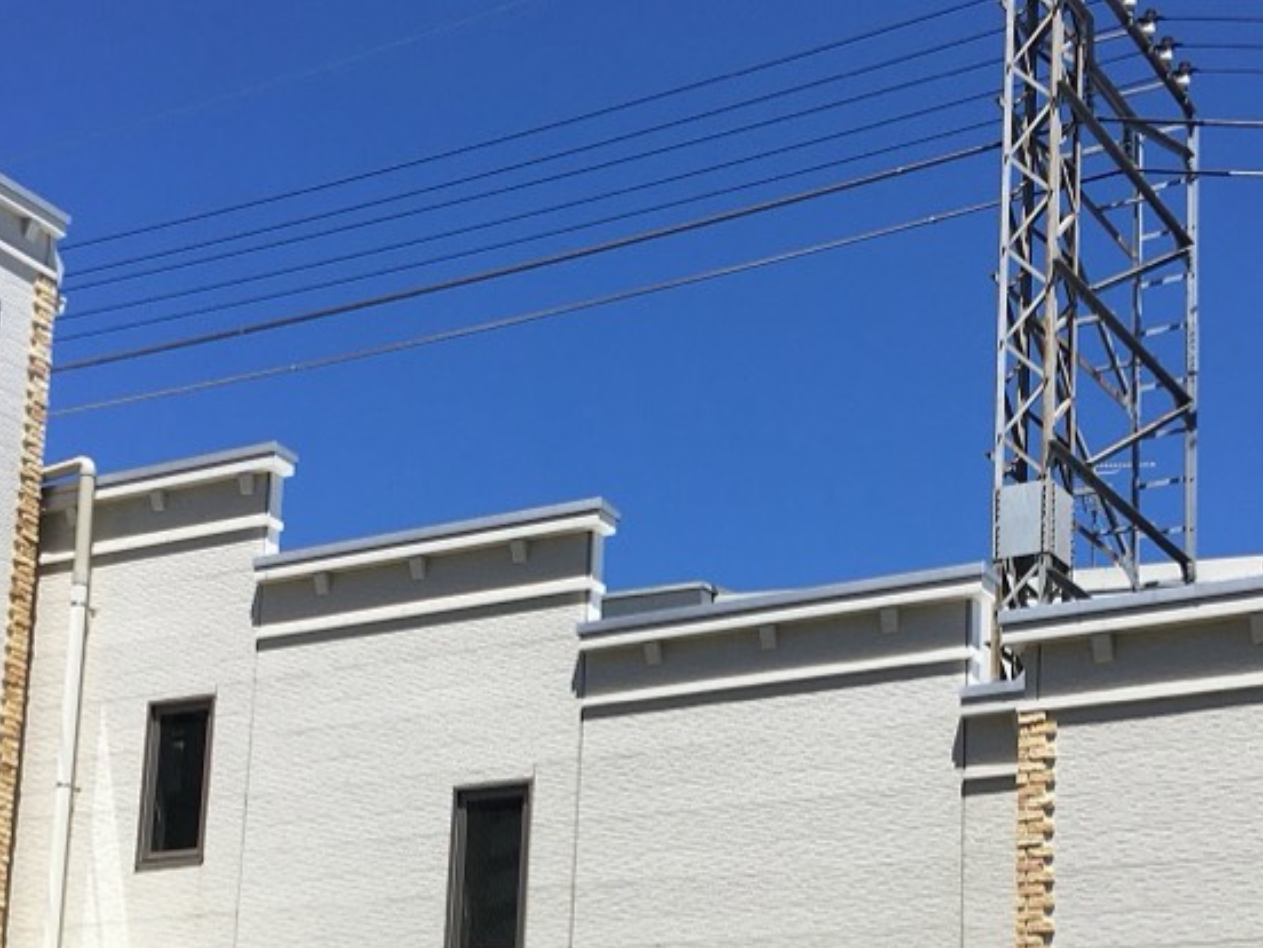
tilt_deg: +11.4
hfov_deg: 30.7
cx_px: 744
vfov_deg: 22.4
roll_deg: -0.6
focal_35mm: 63
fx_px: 2299
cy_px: 957
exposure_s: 1/1748
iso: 25
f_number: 2.2
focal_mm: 4.15
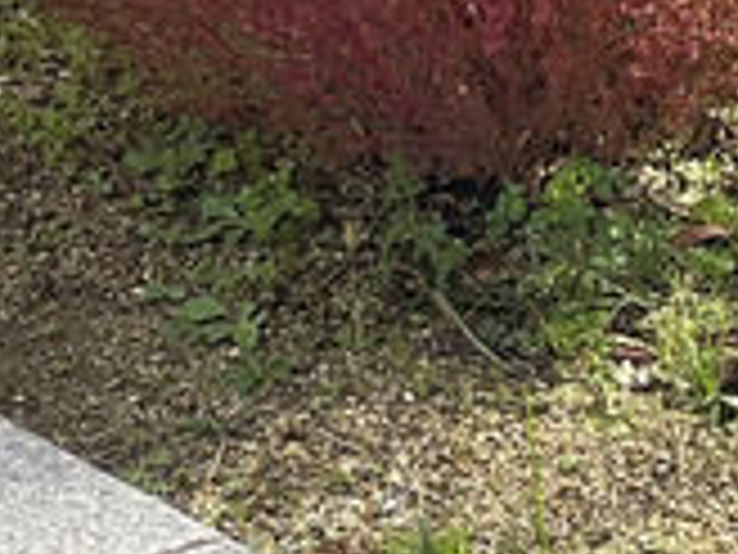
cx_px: 920
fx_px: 8165
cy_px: -403
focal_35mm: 383
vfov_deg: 3.9
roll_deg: -1.7
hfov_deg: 5.2
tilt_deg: -16.5
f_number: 2.8
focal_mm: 9
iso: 25
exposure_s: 1/121
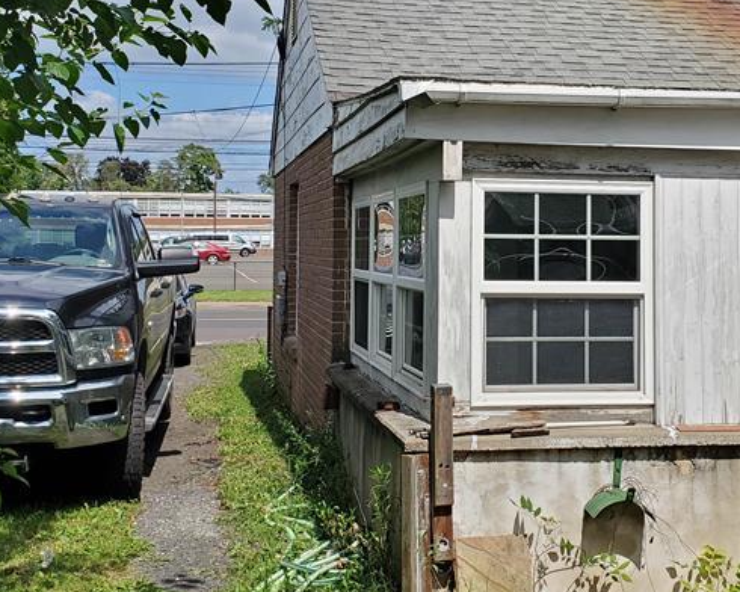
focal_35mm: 53
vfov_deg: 28.5
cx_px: 453
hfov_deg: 35.2
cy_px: 217
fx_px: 1161
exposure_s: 1/1770
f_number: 2.4
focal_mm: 4.3
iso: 50
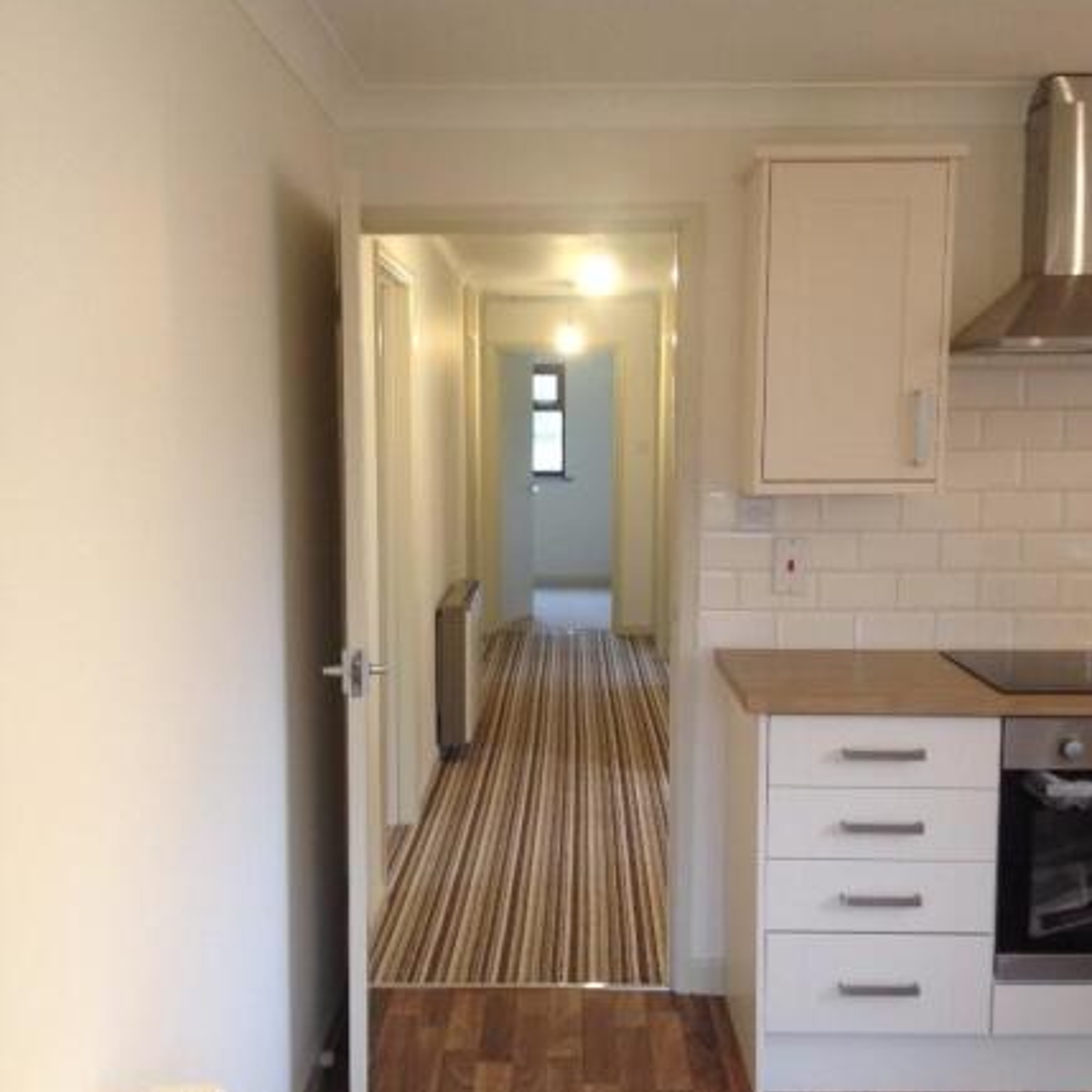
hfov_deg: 40.0
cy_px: 589
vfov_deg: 40.0
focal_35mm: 42
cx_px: 554
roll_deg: +1.0
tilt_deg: -6.4
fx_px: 1499
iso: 125
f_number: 2.4
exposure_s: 1/20
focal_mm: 4.28
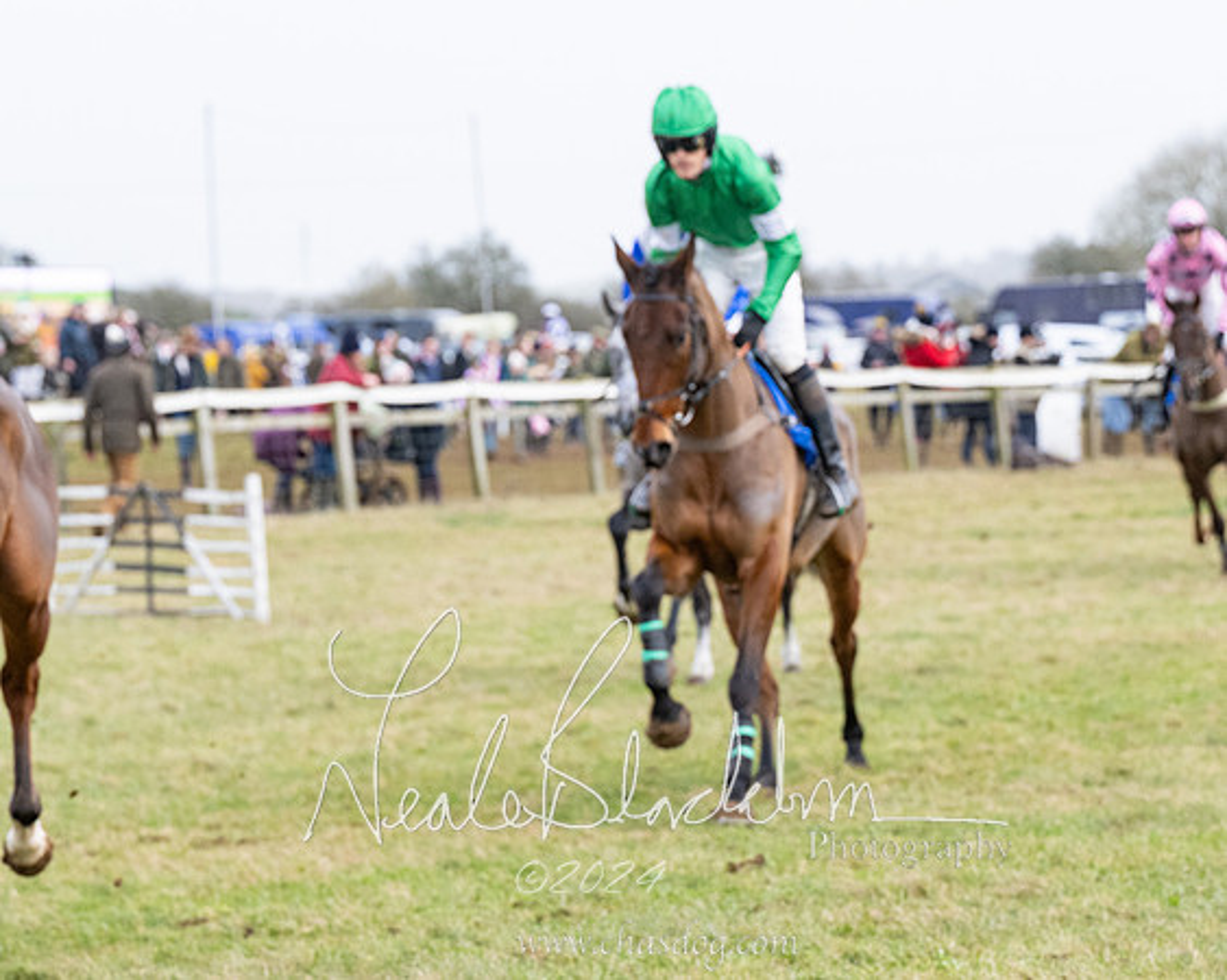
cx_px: 730
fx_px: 5796
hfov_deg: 12.1
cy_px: 513
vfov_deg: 9.7
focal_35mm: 160
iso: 800
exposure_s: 1/1250
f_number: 4
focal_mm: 89
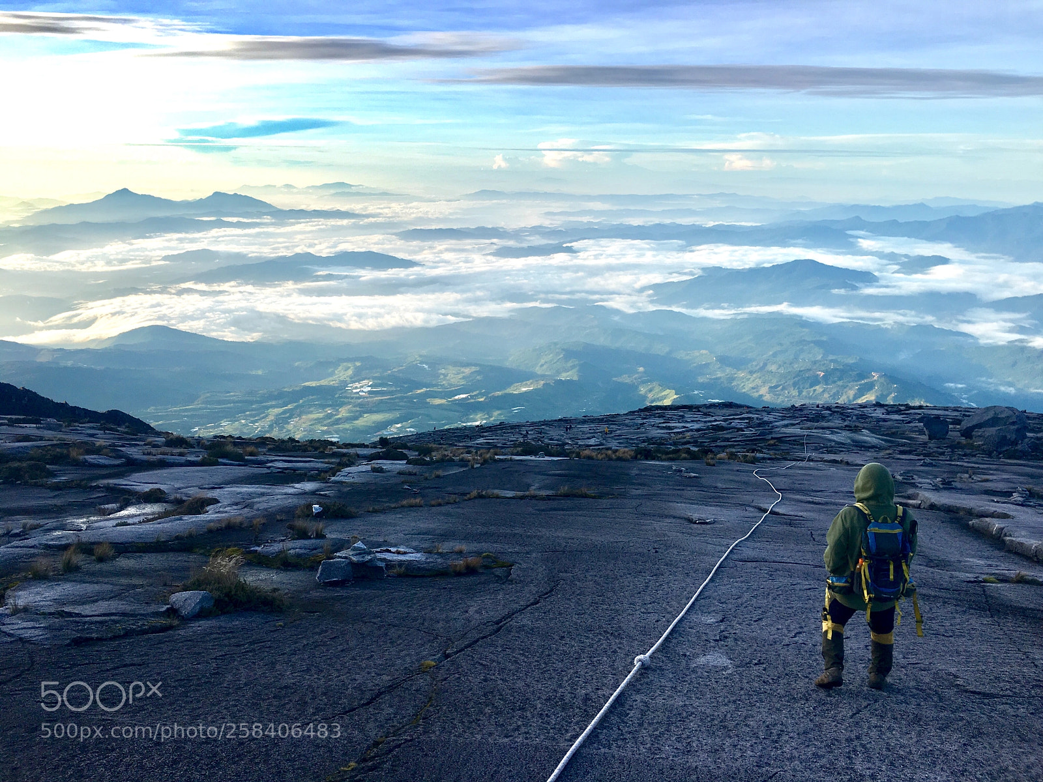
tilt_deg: -13.2
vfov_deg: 48.2
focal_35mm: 29
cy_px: 391
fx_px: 874
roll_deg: -1.3
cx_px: 522
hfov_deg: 61.7
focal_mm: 4.15
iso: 25
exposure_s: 1/475
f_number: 2.2
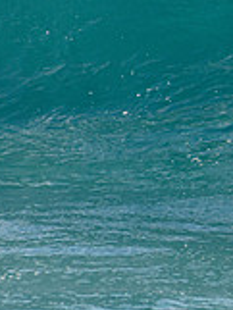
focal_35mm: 2106
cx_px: 651
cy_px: 3
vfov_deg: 0.9
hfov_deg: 0.7
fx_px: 18876
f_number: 5.6
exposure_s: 1/2000
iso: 250
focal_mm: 500
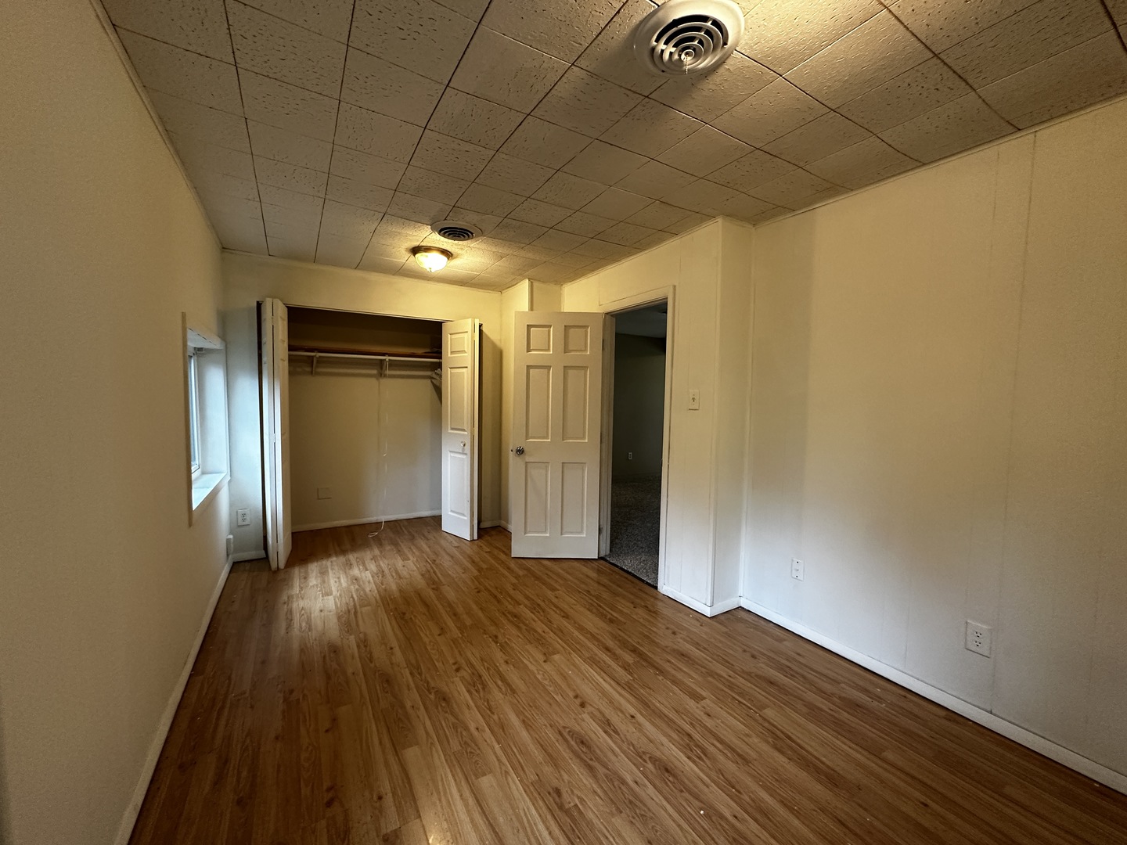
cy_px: 422
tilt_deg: -3.3
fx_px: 456
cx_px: 564
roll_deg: -1.2
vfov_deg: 85.7
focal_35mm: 14
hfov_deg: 102.1
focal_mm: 2.22
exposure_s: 1/60
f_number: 2.2
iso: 250
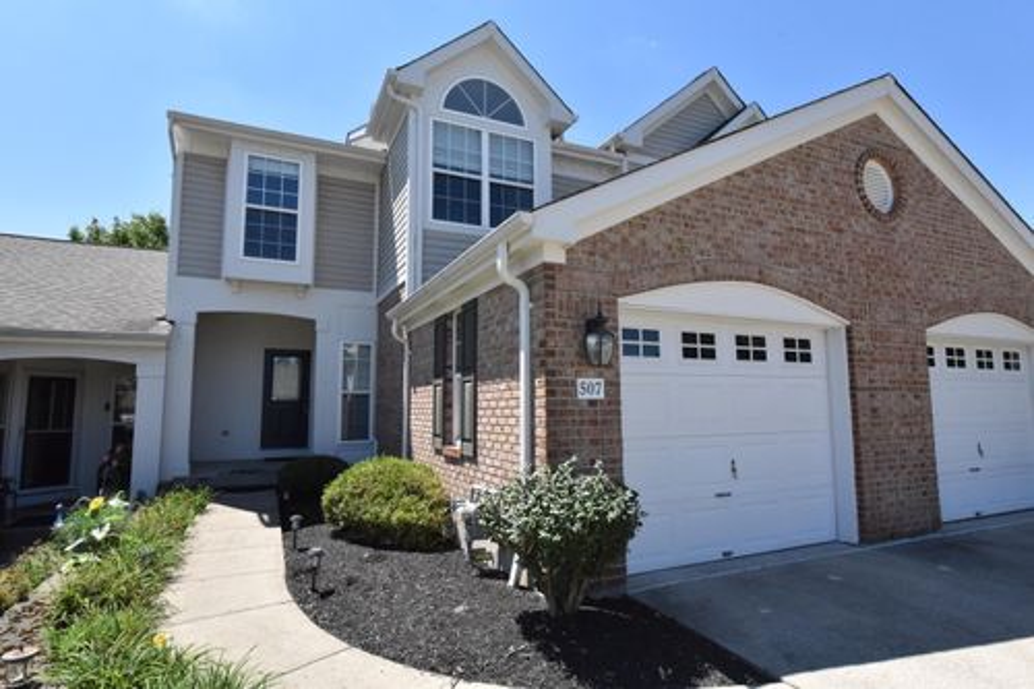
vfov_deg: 64.5
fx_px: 546
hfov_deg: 86.9
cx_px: 517
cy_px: 344
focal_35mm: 19
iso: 6400
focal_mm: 19
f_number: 16
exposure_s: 1/2500
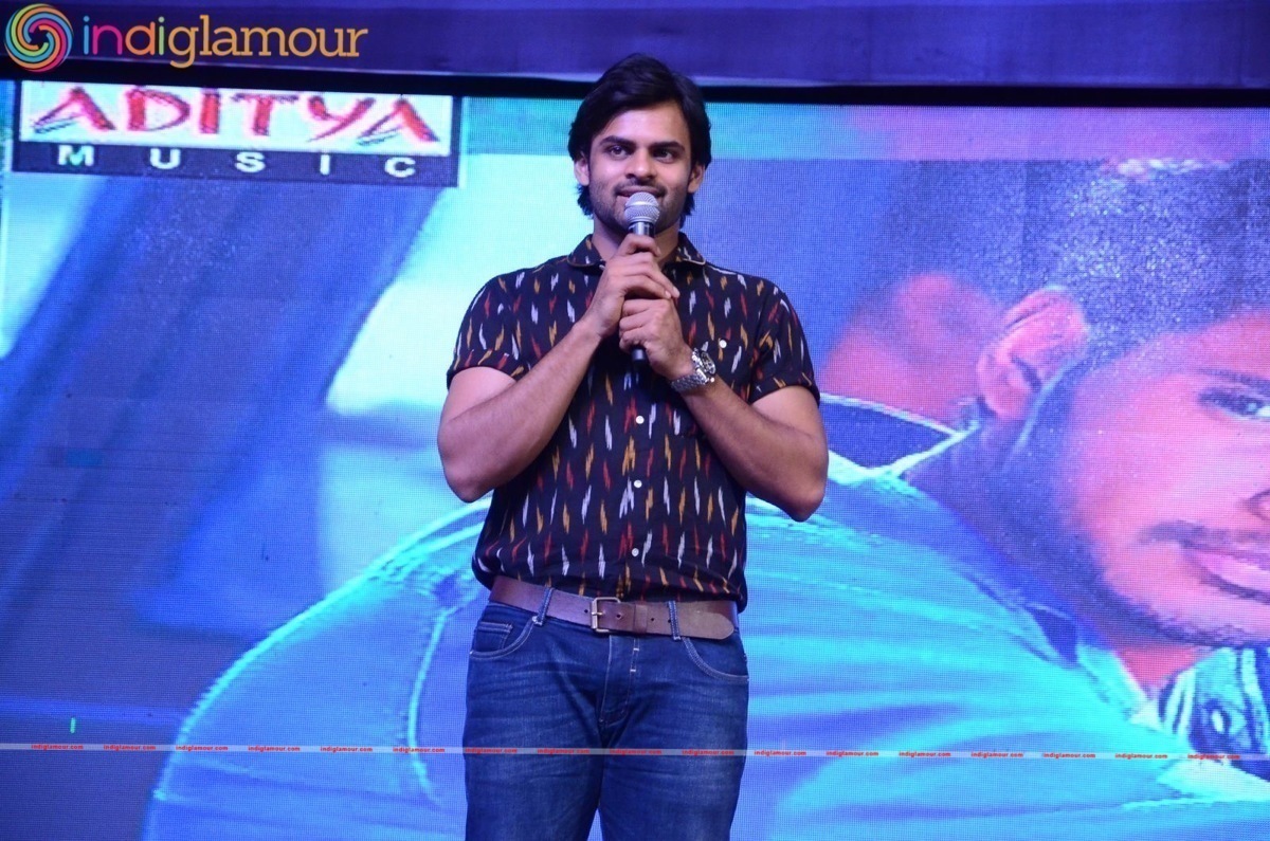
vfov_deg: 8.7
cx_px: 635
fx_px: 5545
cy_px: 420
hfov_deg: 13.1
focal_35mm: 158
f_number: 5.6
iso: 2500
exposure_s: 1/125
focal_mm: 105
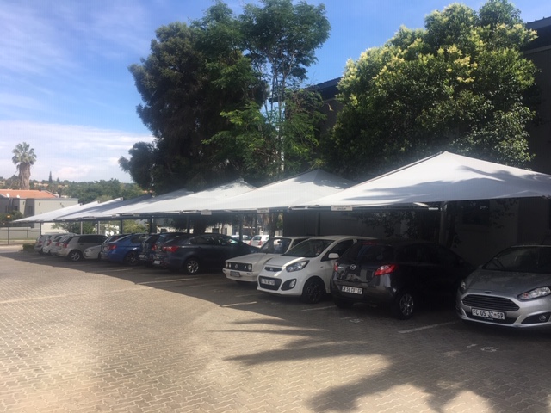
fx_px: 462
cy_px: 206
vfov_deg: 48.2
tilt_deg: -1.5
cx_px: 276
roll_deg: -0.9
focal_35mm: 29
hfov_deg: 61.7
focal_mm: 4.15
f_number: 2.2
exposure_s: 1/1131
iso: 25
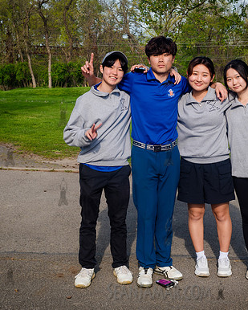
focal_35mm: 64
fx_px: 587
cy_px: 138
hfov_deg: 23.7
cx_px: 171
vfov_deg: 29.5
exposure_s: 1/200
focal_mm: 35
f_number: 8
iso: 200
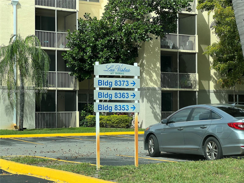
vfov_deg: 19.1
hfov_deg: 25.3
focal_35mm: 77
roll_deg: +0.7
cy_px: 92
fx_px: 543
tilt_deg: +2.7
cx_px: 122
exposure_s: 1/399
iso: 32
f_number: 2.8
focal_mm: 9
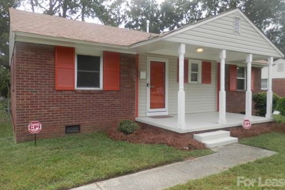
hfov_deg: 67.4
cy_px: 94
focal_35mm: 27
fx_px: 214
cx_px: 145
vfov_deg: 47.9
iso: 80
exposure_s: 1/250
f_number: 3
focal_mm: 4.5
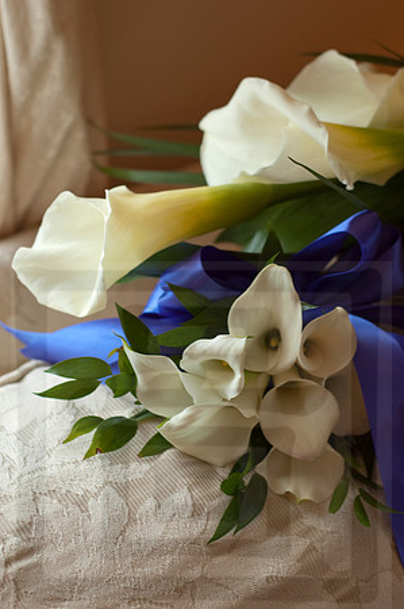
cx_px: 202
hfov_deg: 18.1
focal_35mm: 75
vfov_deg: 27.0
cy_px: 304
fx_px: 1265
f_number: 2.8
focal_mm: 50
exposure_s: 1/30
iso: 200
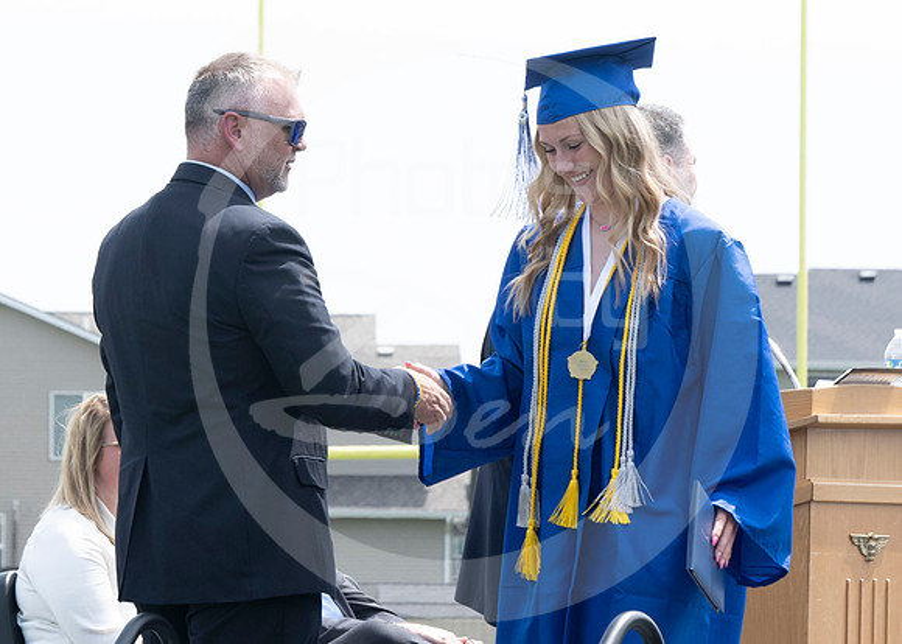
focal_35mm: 250
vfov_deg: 5.8
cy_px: 242
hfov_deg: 8.1
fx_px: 6394
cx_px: 209
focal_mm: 84
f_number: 7.1
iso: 200
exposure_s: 1/250
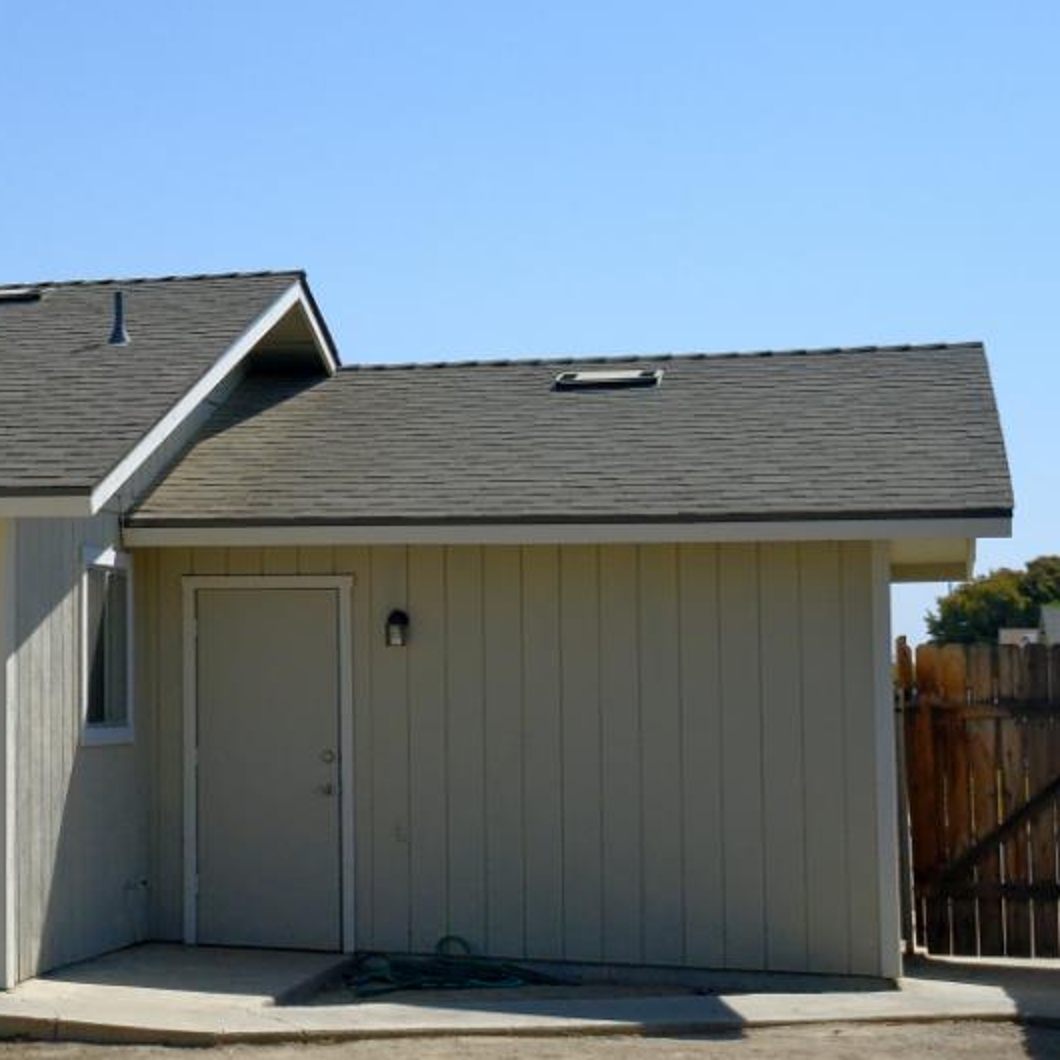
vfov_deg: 22.5
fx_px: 2668
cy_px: 482
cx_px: -286
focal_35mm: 77
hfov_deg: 20.7
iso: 640
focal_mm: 21.2
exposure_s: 1/2700
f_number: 7.1
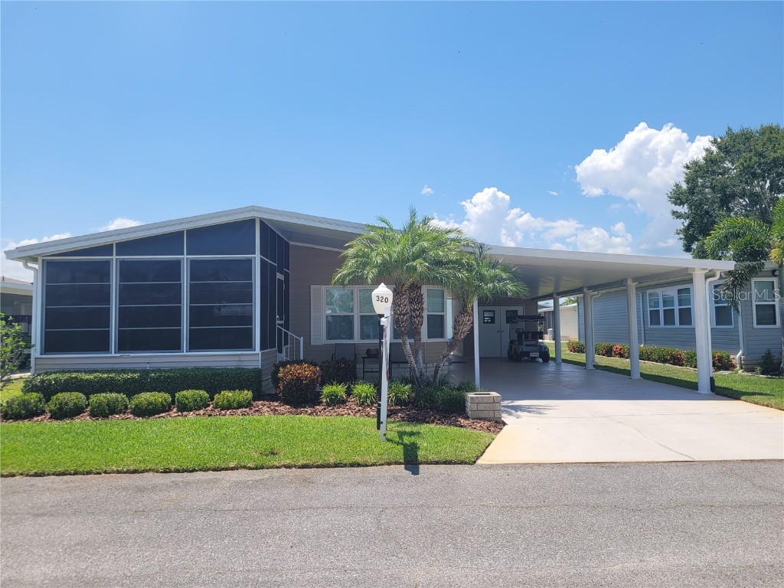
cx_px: 392
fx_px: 589
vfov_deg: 53.1
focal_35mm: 26
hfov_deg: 67.3
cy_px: 294
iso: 40
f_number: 1.8
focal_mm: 5.4
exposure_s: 1/2391
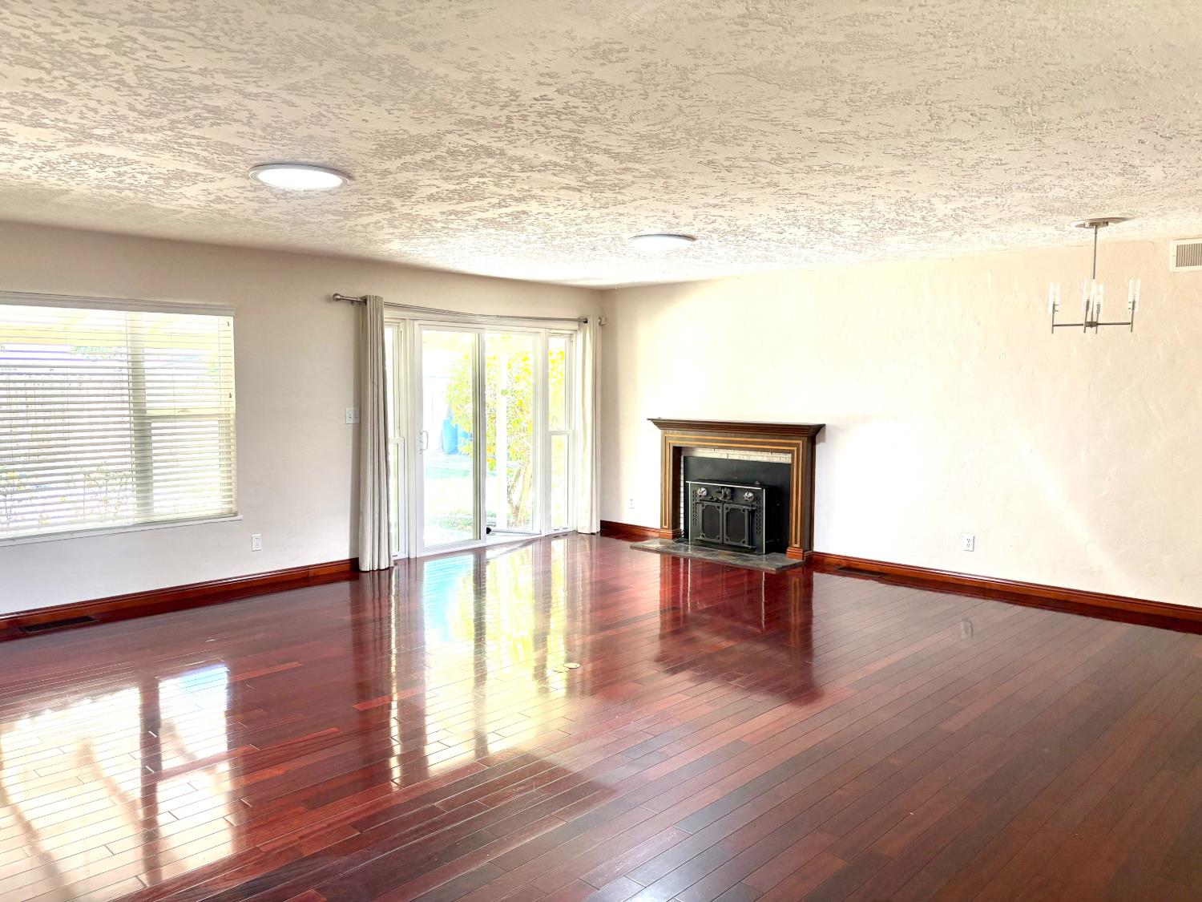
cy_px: 451
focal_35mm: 26
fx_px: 903
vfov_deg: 53.1
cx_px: 601
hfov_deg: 67.3
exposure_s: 1/69
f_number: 1.6
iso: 125
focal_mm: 5.96
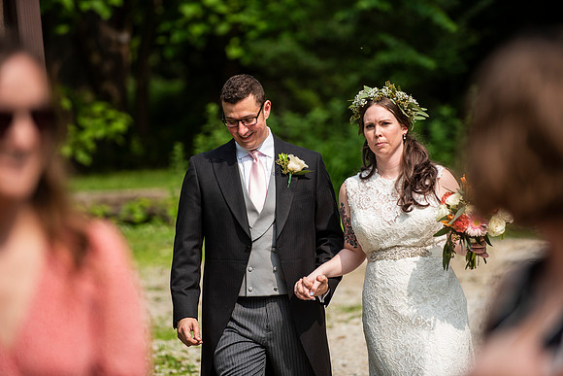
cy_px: 188
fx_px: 3128
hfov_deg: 10.3
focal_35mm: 200
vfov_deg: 6.9
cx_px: 282
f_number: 3.5
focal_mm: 200
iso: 400
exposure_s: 1/3200
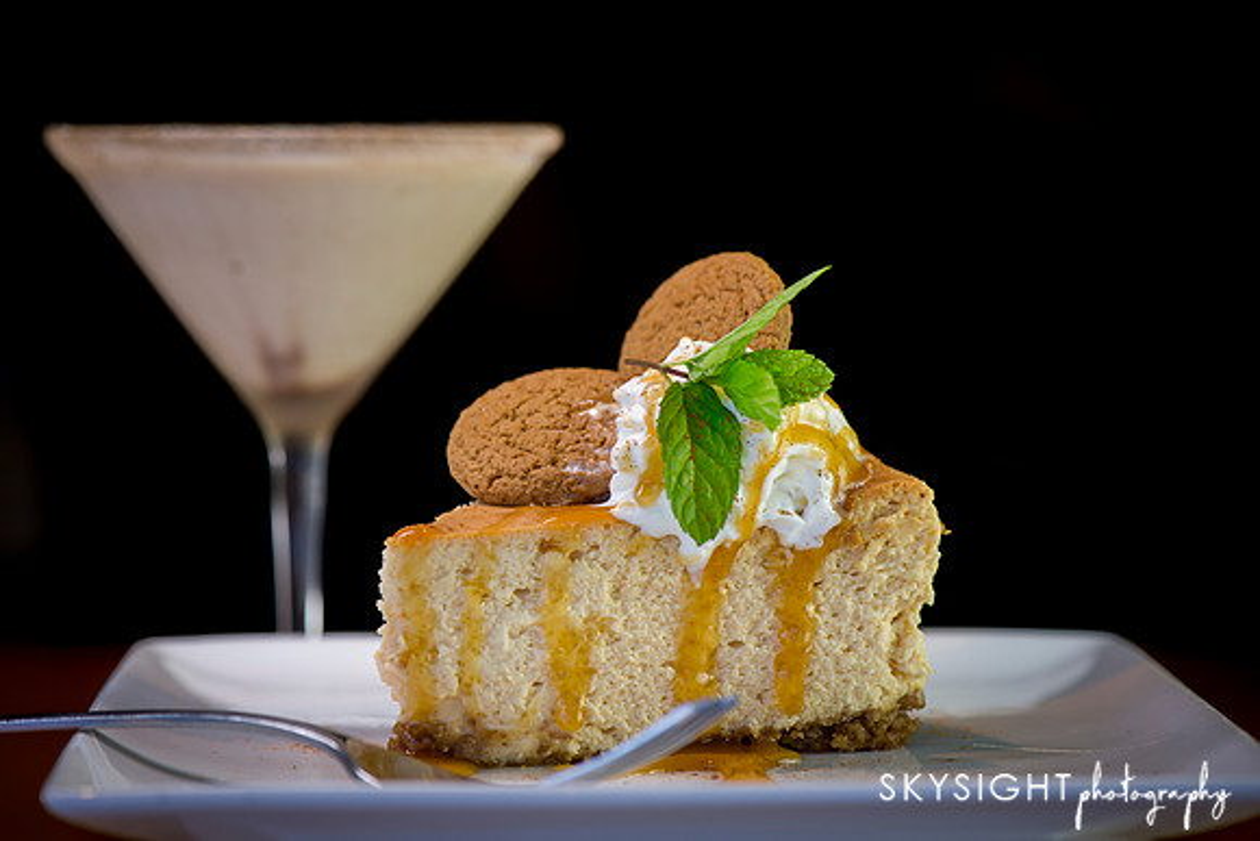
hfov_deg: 19.5
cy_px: 420
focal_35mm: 105
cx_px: 630
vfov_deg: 13.0
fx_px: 3676
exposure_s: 1/100
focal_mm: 105
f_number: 6.3
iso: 320
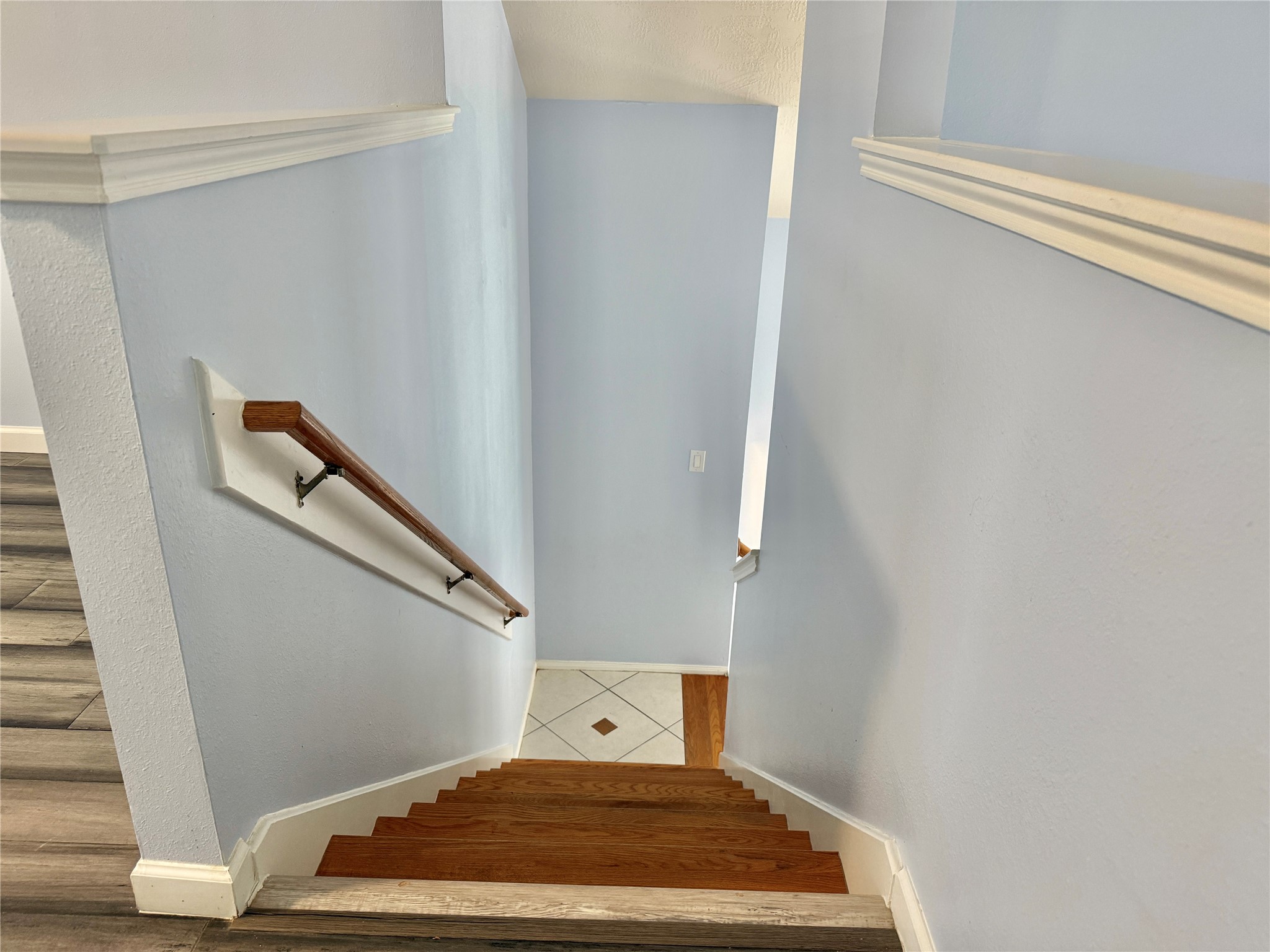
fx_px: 881
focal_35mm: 24
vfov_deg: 56.8
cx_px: 635
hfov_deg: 71.6
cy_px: 476
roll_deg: -2.3
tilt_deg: -22.5
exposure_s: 1/60
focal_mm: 6.76
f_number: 1.78
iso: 200
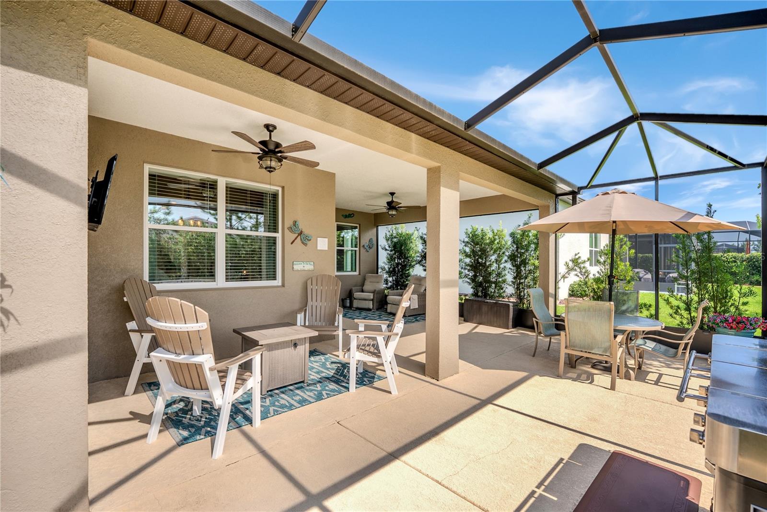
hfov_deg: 100.4
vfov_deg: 77.4
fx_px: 320
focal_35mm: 15
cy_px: 256
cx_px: 384
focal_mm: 15
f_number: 5.6
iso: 80
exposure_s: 1/125
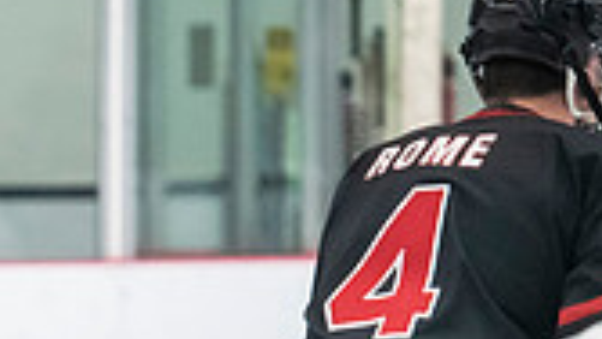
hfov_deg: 3.4
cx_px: -596
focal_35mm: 636
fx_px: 10154
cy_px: 532
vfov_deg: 1.9
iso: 2500
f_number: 3.2
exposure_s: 1/800
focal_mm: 145
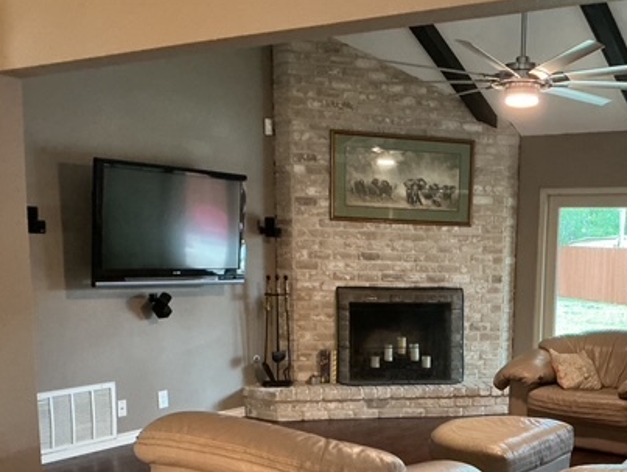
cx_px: 475
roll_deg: -1.4
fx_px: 834
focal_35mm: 46
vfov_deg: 30.9
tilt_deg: -8.3
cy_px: 365
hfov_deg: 40.0
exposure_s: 1/30
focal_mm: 3
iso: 320
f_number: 1.8
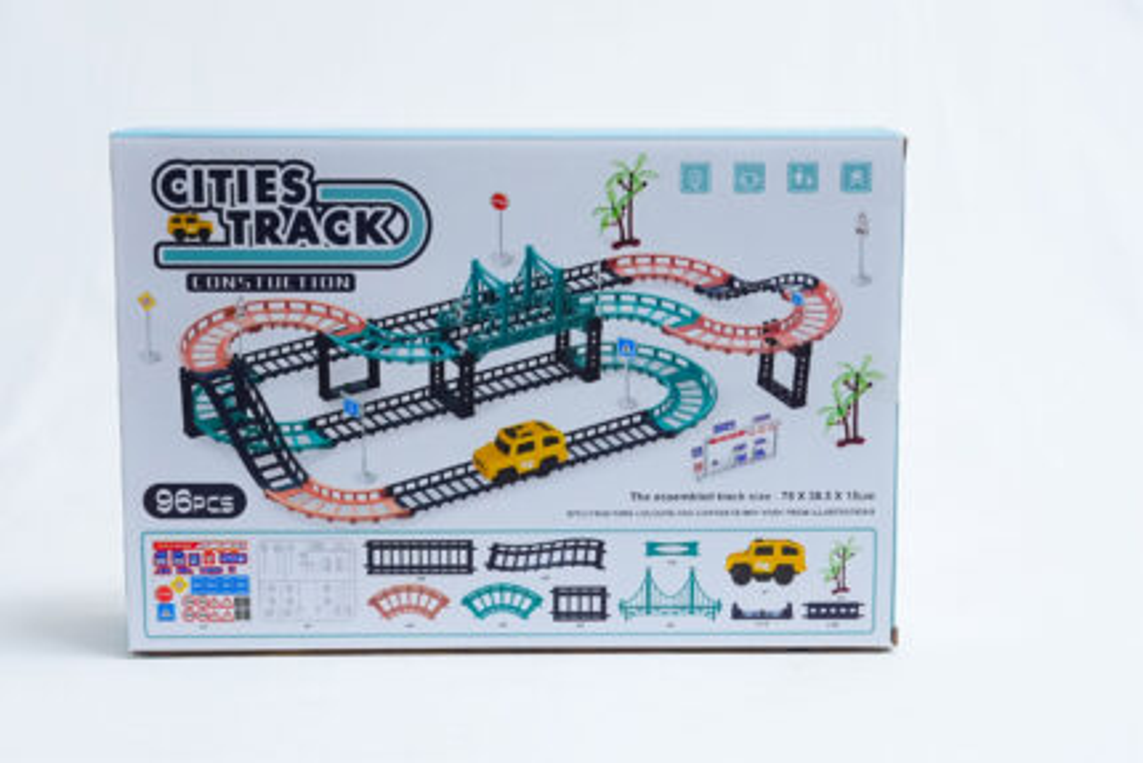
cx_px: 572
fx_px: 2001
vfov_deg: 21.6
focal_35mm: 63
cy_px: 382
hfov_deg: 31.9
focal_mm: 42
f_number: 11
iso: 3200
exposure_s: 1/125
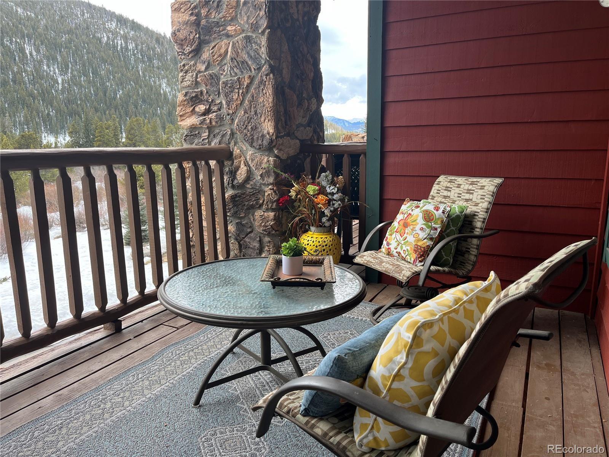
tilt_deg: -11.4
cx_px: 304
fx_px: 457
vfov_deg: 53.1
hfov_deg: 67.3
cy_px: 228
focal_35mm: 26
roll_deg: +0.3
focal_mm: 5.1
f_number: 1.6
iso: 50
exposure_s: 1/537
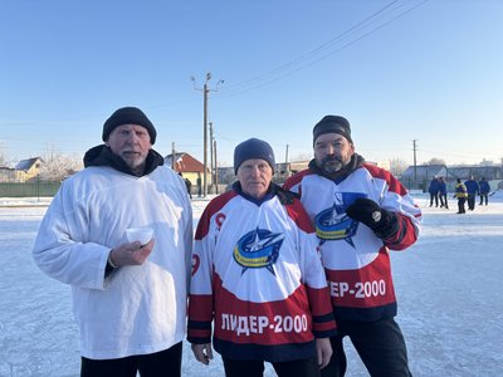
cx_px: 252
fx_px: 378
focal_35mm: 26
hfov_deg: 67.3
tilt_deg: -0.4
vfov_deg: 53.1
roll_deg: -0.1
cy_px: 188
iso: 50
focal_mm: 5.96
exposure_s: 1/1499
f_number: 1.6
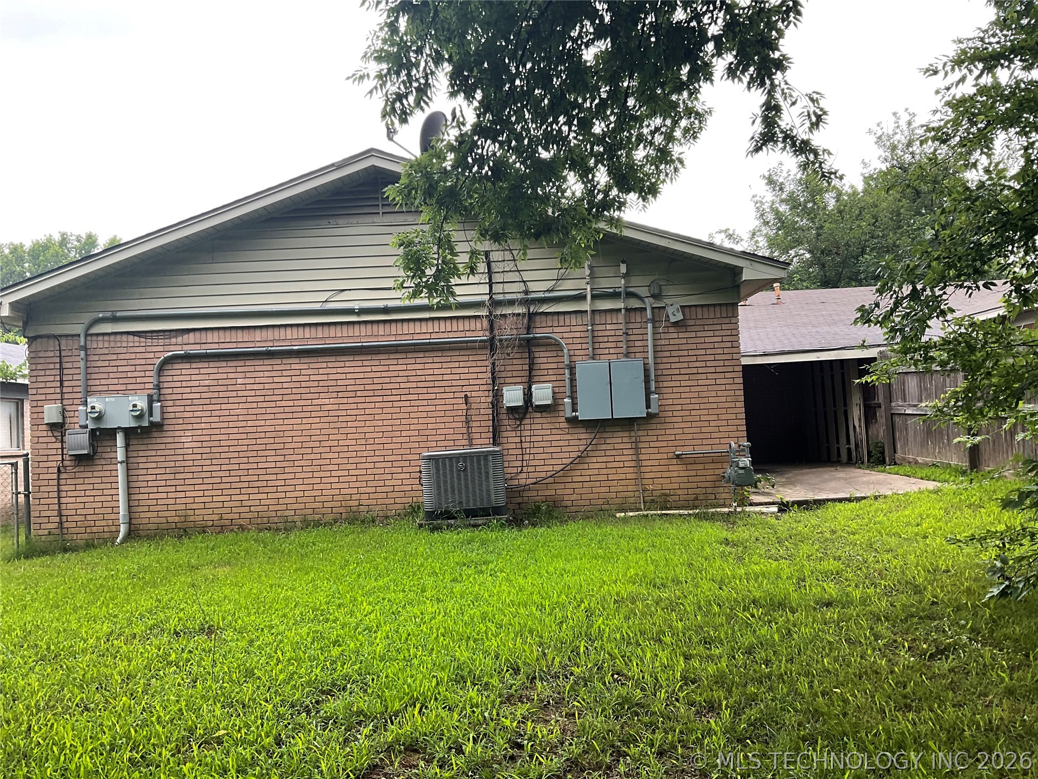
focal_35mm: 29
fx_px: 870
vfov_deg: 48.2
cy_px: 390
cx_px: 519
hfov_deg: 61.7
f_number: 1.8
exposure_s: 1/122
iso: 25
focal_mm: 3
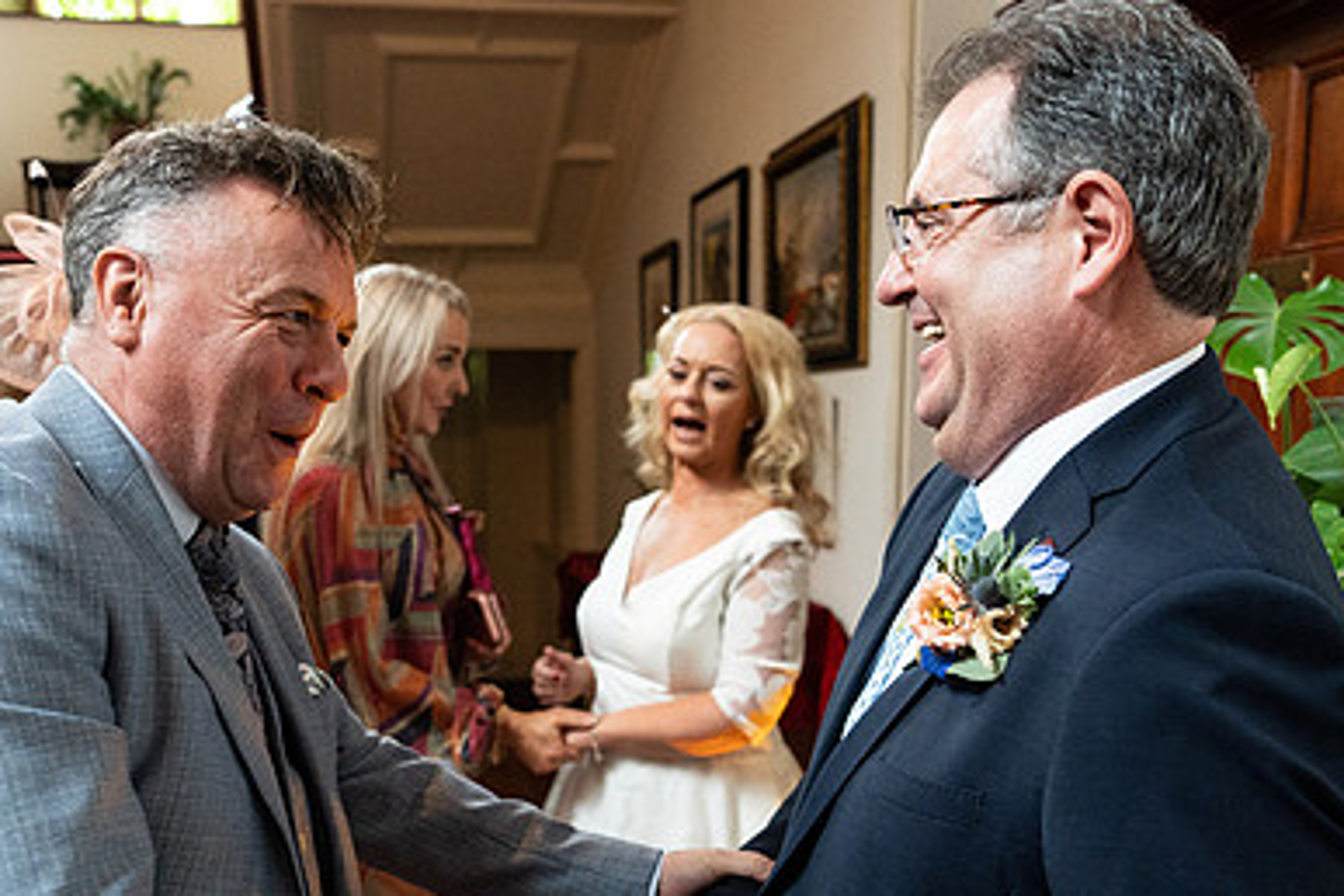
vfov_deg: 36.4
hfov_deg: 52.9
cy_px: 609
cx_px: 556
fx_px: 1344
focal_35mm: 36
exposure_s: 1/200
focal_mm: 24
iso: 5000
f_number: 3.5
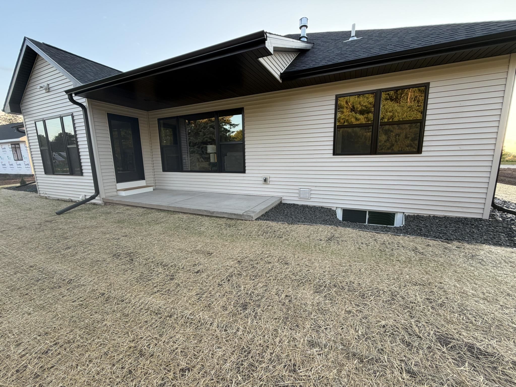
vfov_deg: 85.7
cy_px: 194
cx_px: 258
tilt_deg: -10.3
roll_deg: +1.5
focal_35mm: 14
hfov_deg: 102.1
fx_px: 209
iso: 80
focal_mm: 2.22
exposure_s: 1/121
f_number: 2.2
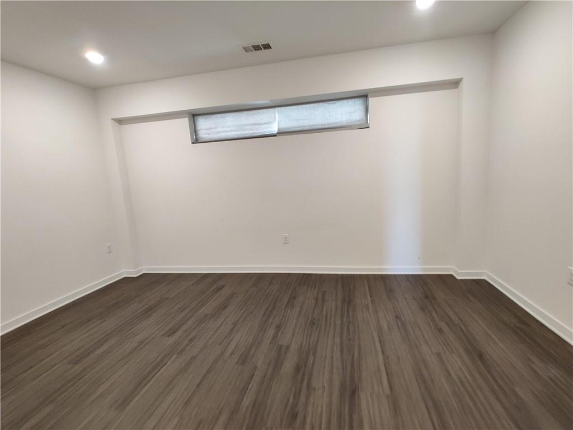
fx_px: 215
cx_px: 286
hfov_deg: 106.2
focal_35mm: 13
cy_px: 215
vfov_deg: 89.9
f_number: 2.2
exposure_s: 1/30
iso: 800
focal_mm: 2.25
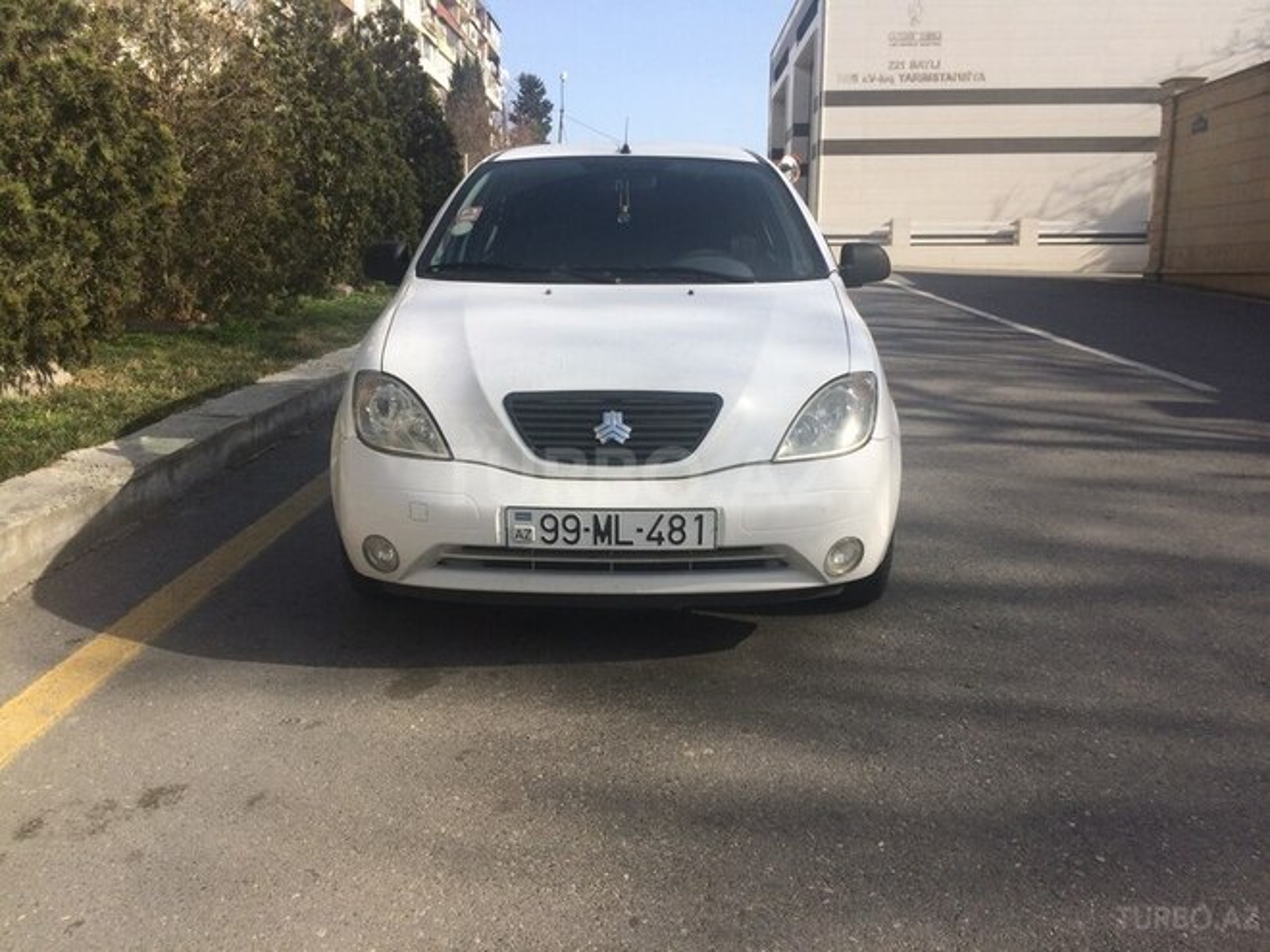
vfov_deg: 48.2
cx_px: 635
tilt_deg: -10.6
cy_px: 476
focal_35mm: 29
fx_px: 1064
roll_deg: -1.1
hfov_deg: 61.7
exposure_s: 1/1786
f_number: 2.2
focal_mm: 4.15
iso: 32
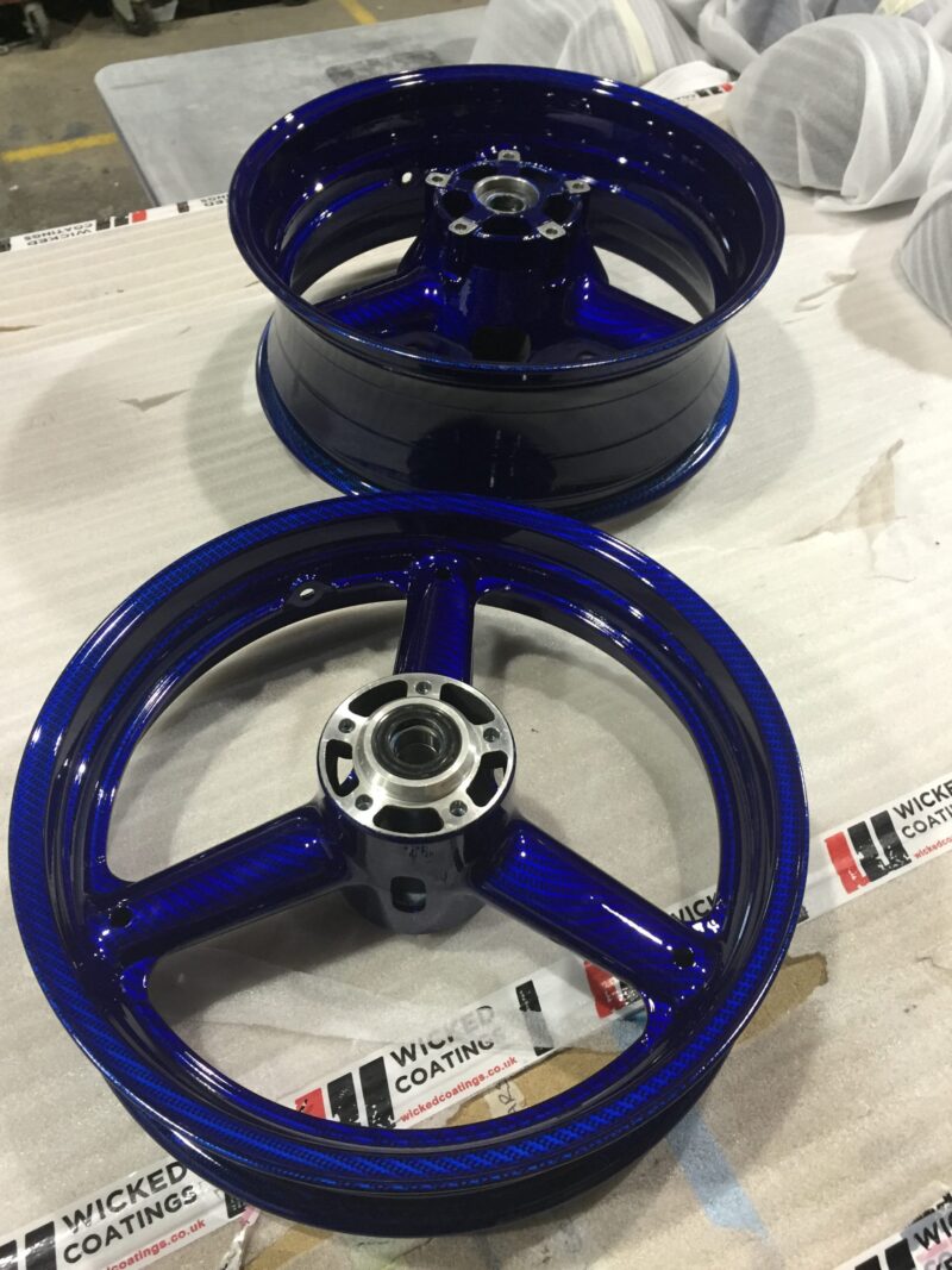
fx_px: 1064
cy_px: 635
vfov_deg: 61.7
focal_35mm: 29
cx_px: 476
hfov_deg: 48.2
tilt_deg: -48.7
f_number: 2.2
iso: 160
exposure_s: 1/33
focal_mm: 4.15
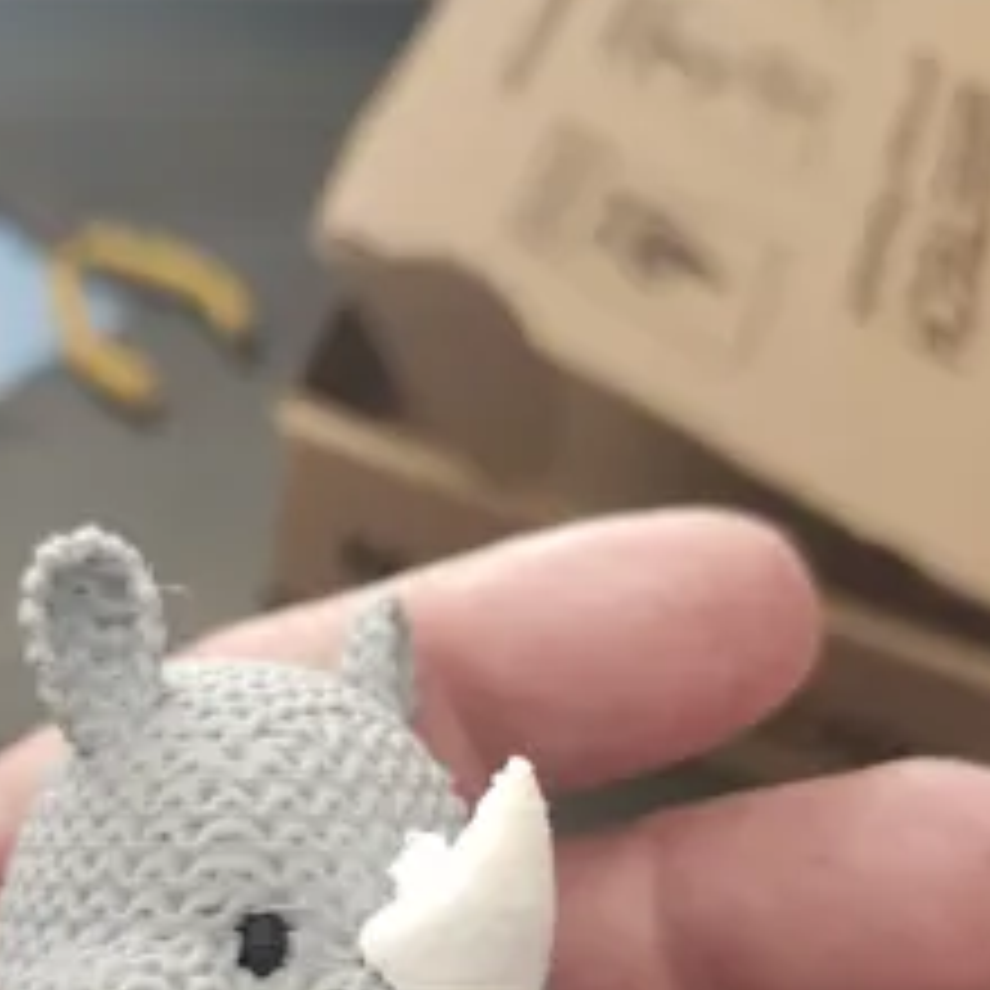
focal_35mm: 37
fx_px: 1197
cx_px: 333
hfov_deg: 44.3
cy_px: 760
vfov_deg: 43.3
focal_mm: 5.54
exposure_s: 1/120
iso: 800
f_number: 1.8
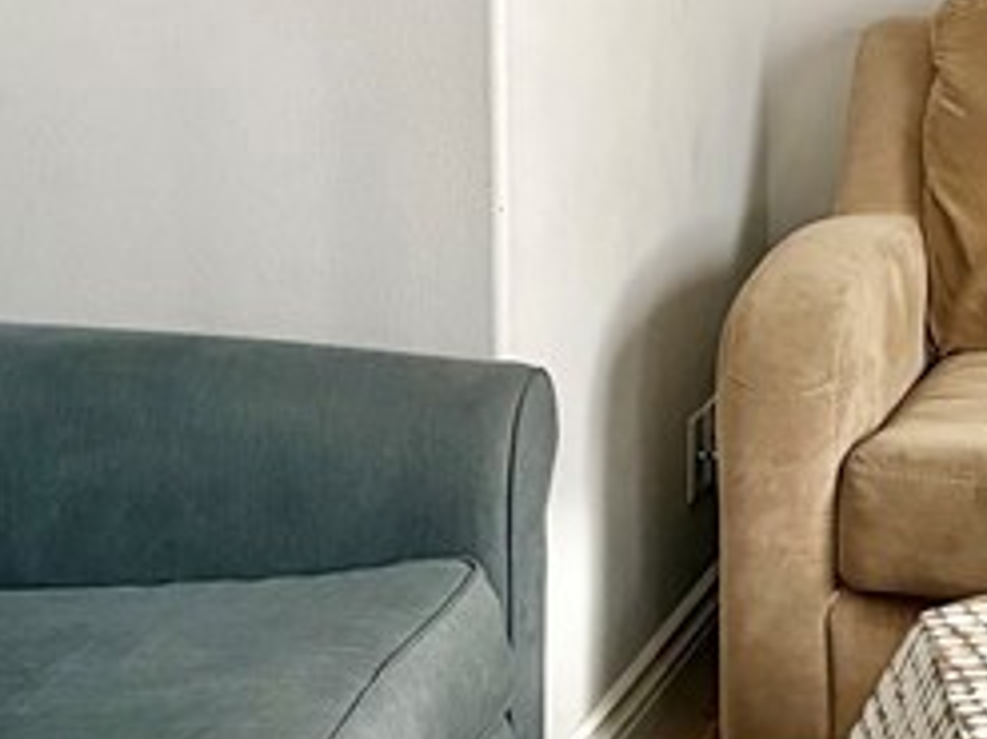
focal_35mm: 108
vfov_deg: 13.6
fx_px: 3078
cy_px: 152
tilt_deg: -8.1
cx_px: 1079
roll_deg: -0.1
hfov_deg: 17.6
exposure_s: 1/60
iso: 400
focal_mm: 5.96
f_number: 1.6
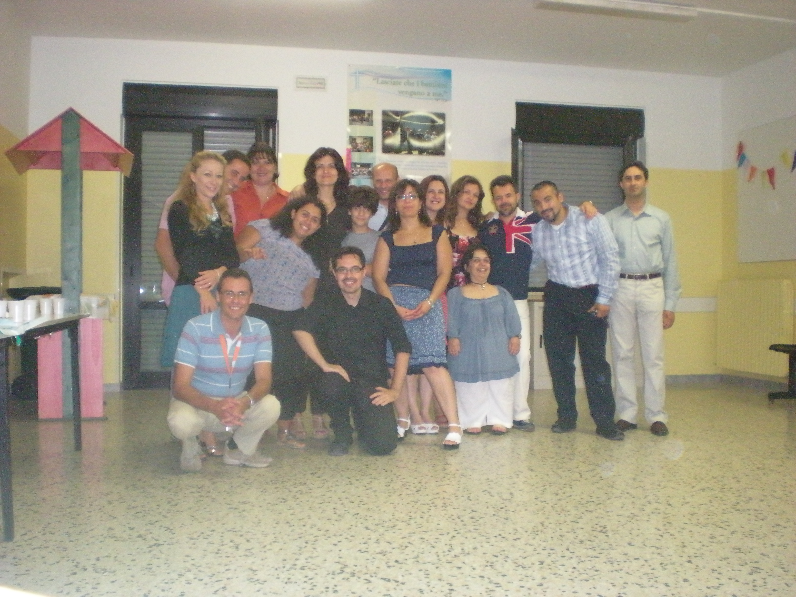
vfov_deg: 37.7
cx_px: 398
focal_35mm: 38
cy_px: 298
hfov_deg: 49.0
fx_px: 874
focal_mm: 6.3
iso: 800
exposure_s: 1/60
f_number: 3.1
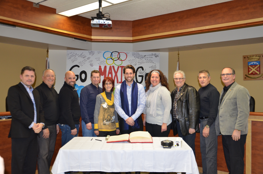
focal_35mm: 33
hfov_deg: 57.3
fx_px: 241
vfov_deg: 39.8
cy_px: 87
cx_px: 132
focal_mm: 22
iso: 800
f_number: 3.8
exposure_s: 1/60
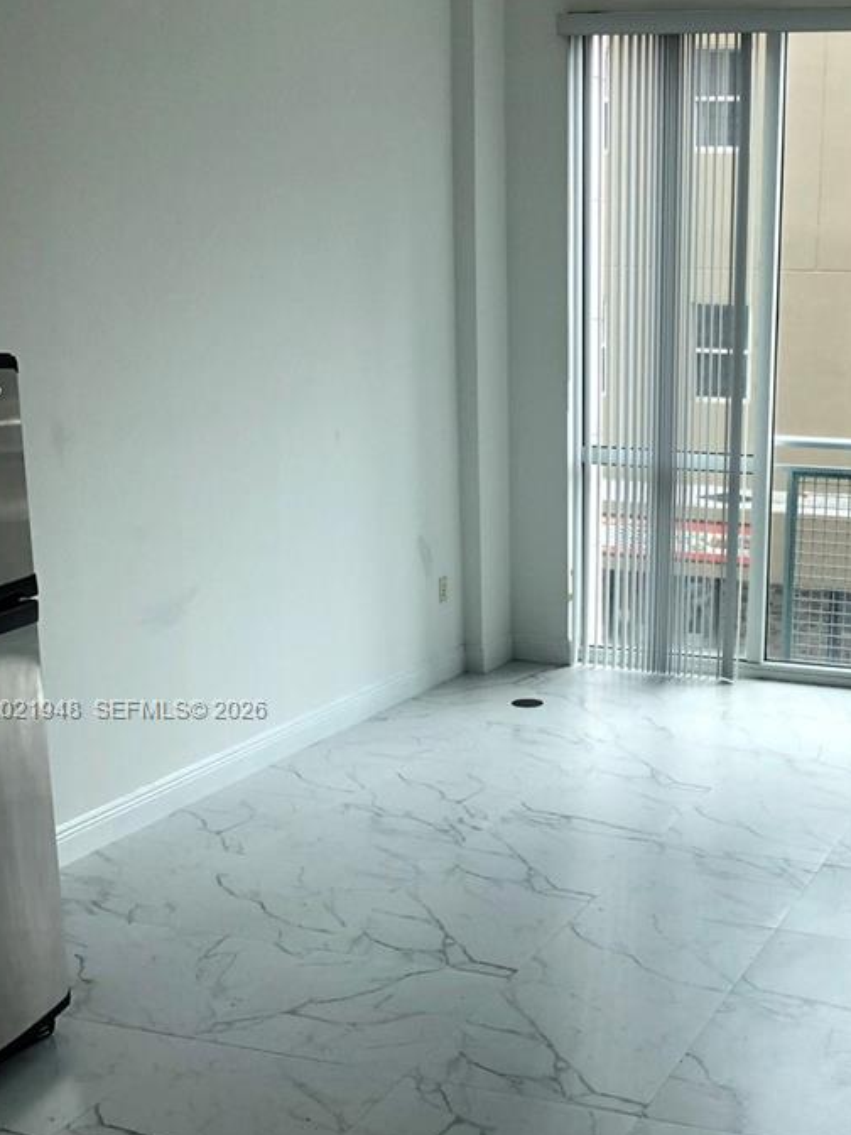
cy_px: 711
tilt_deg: -13.5
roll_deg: -2.5
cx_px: 713
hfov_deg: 28.3
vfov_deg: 37.9
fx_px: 1639
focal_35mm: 50
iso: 32
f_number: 1.8
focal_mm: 4
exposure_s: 1/120
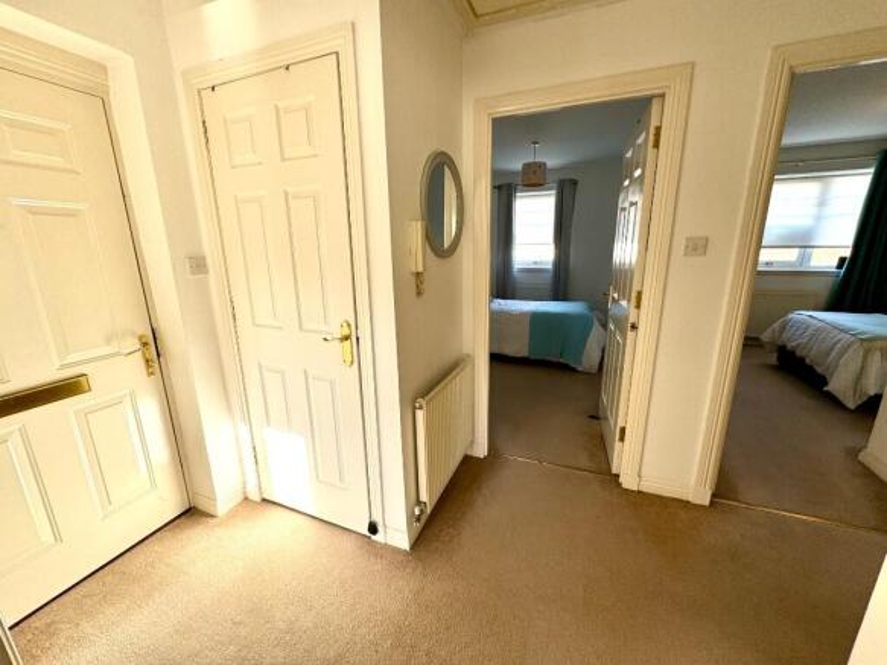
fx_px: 359
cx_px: 444
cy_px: 332
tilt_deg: -13.6
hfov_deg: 102.1
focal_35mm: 14
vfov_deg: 85.7
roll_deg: +1.4
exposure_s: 1/99
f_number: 2.2
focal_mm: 2.22
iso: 50
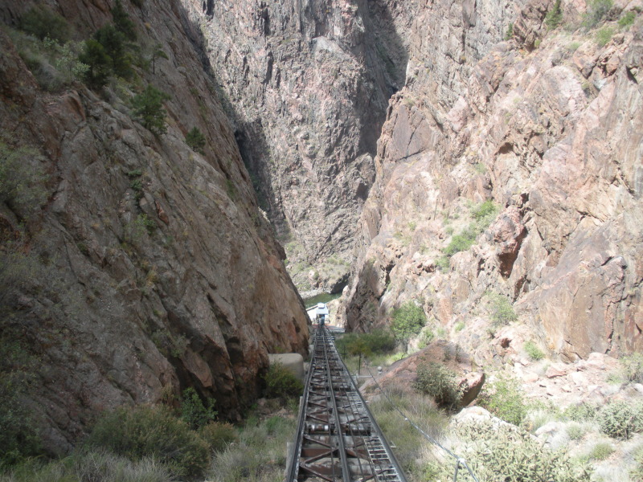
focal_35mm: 36
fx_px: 669
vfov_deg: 39.7
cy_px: 241
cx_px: 322
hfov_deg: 51.4
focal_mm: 6.3
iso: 64
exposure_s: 1/177
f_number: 3.5
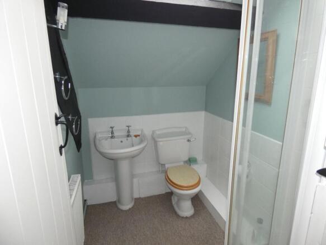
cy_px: 122
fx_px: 188
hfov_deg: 81.8
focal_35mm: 20
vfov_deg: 66.0
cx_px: 163
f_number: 2.8
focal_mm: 3.6
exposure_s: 1/50
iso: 400
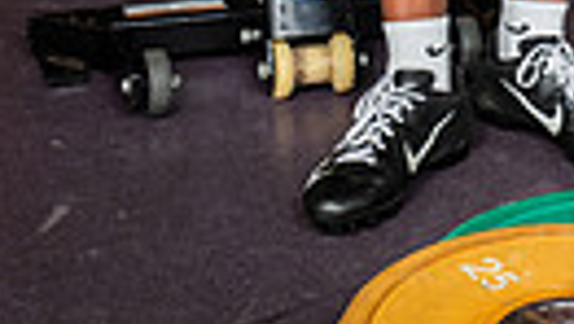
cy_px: -657
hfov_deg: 13.5
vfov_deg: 6.9
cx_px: 530
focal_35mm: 158
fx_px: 2407
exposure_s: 1/250
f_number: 7.1
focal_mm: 44
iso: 800
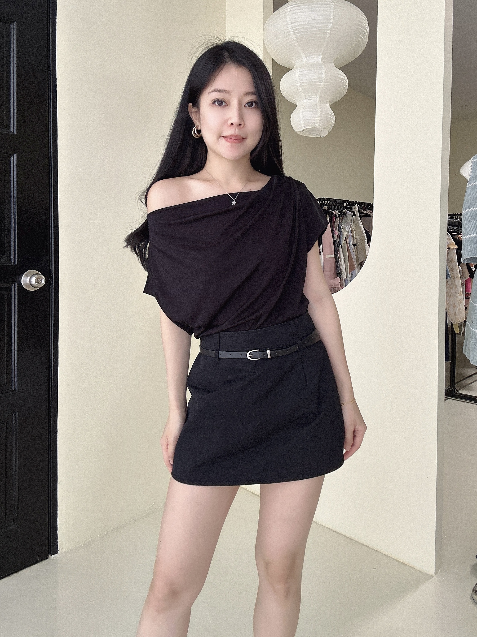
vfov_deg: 73.9
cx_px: 238
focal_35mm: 23
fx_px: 423
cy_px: 318
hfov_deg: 58.9
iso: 80
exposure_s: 1/50
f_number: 1.9
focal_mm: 2.69
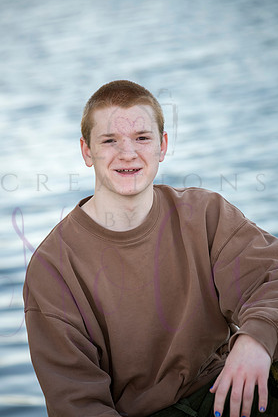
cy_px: 218
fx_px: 1564
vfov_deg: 15.2
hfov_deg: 10.2
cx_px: 134
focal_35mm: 135
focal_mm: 125
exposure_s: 1/640
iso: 400
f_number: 4.5
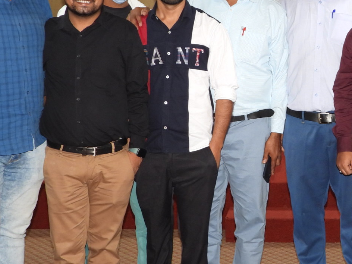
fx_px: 783
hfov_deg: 24.5
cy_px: 123
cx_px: 326
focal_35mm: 77
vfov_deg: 19.1
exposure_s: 1/30
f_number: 3.2
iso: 200
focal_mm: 5.8
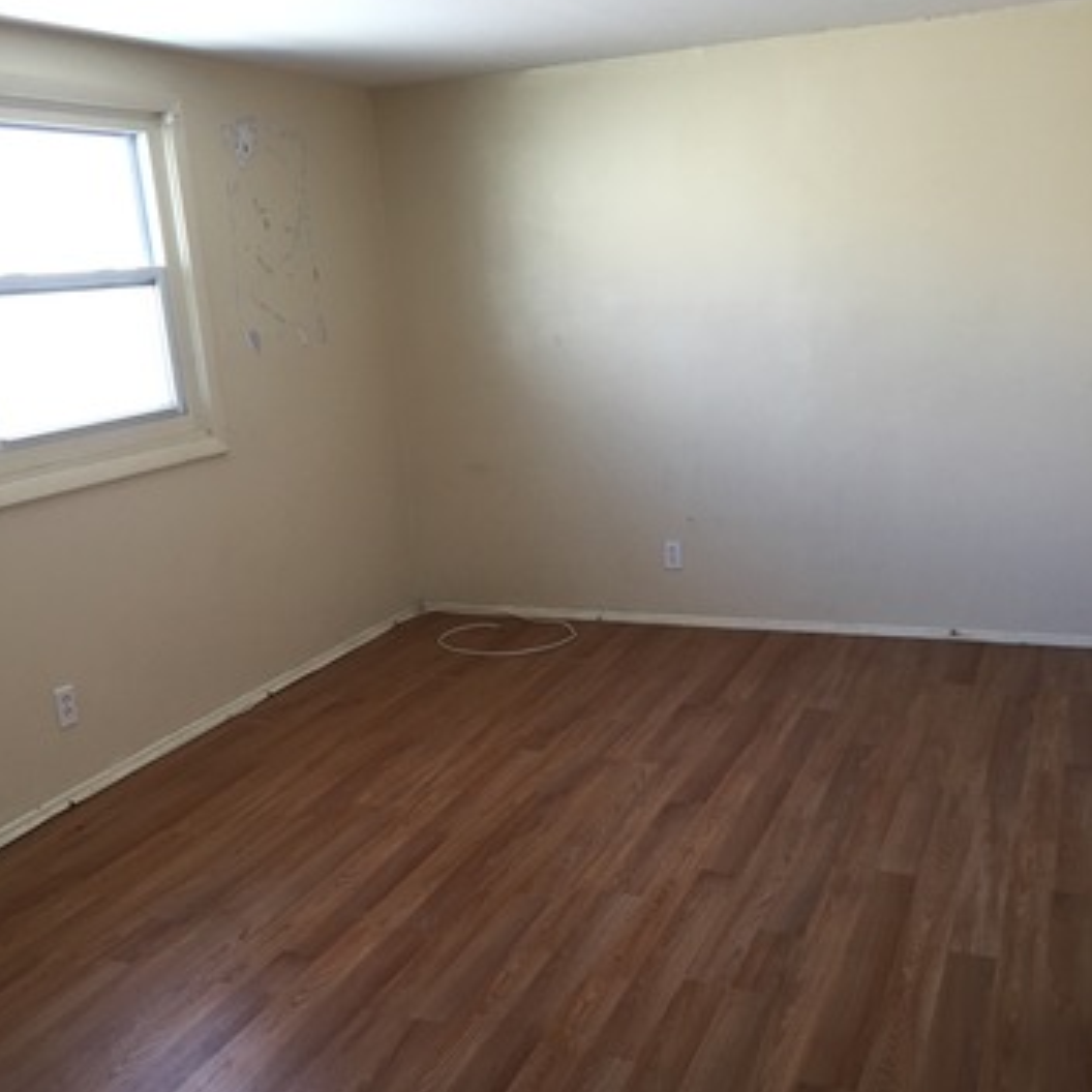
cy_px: 645
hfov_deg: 47.2
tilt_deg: -16.2
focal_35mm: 35
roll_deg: +1.9
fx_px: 1249
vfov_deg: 47.0
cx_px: 546
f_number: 2.2
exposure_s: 1/30
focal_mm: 4.15
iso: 50
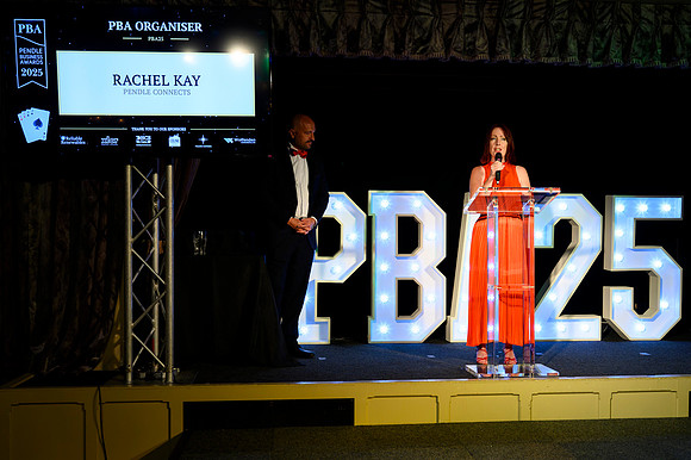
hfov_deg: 50.0
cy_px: 245
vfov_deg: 34.5
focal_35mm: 39
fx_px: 740
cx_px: 368
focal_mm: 36
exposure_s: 1/125
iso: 800
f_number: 4
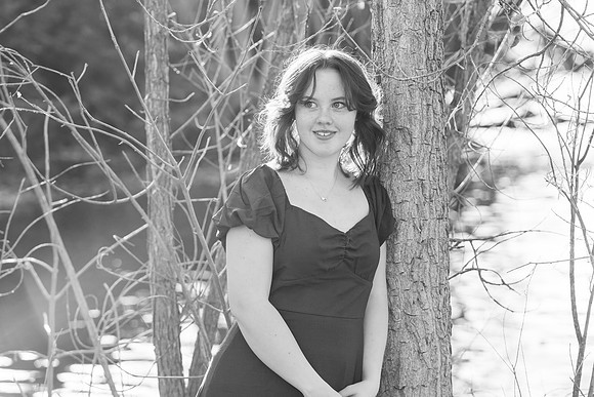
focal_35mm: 125
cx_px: 297
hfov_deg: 16.4
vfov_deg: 11.0
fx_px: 2063
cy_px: 198
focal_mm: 125
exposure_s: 1/800
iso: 1000
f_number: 4.5
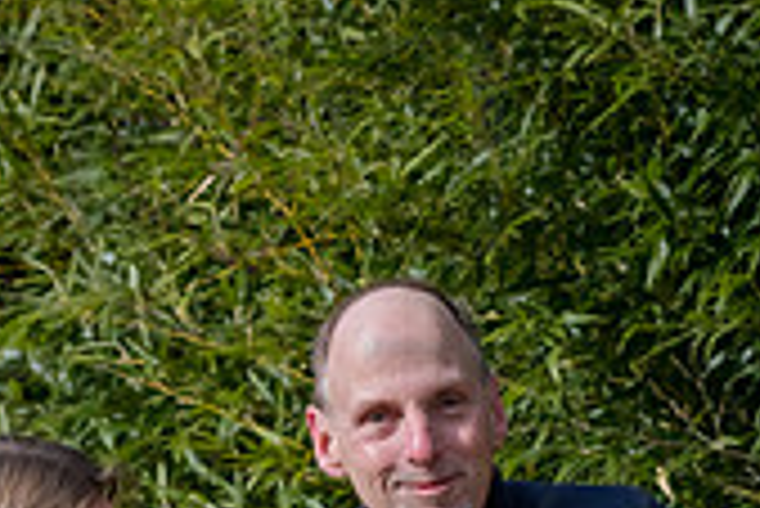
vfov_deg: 4.0
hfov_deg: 6.0
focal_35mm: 343
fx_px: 7247
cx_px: 229
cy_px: 744
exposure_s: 1/1000
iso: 400
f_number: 7.1
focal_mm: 100
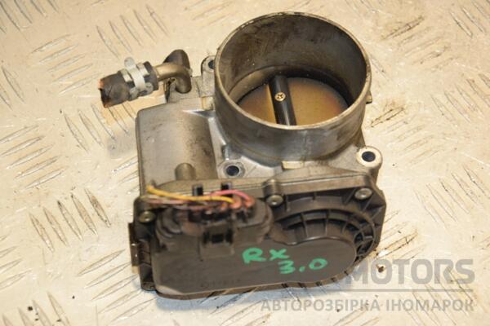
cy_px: 163
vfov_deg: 14.7
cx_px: 245
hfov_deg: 21.9
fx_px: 1266
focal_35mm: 93
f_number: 5.6
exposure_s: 1/200
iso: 800
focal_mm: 62
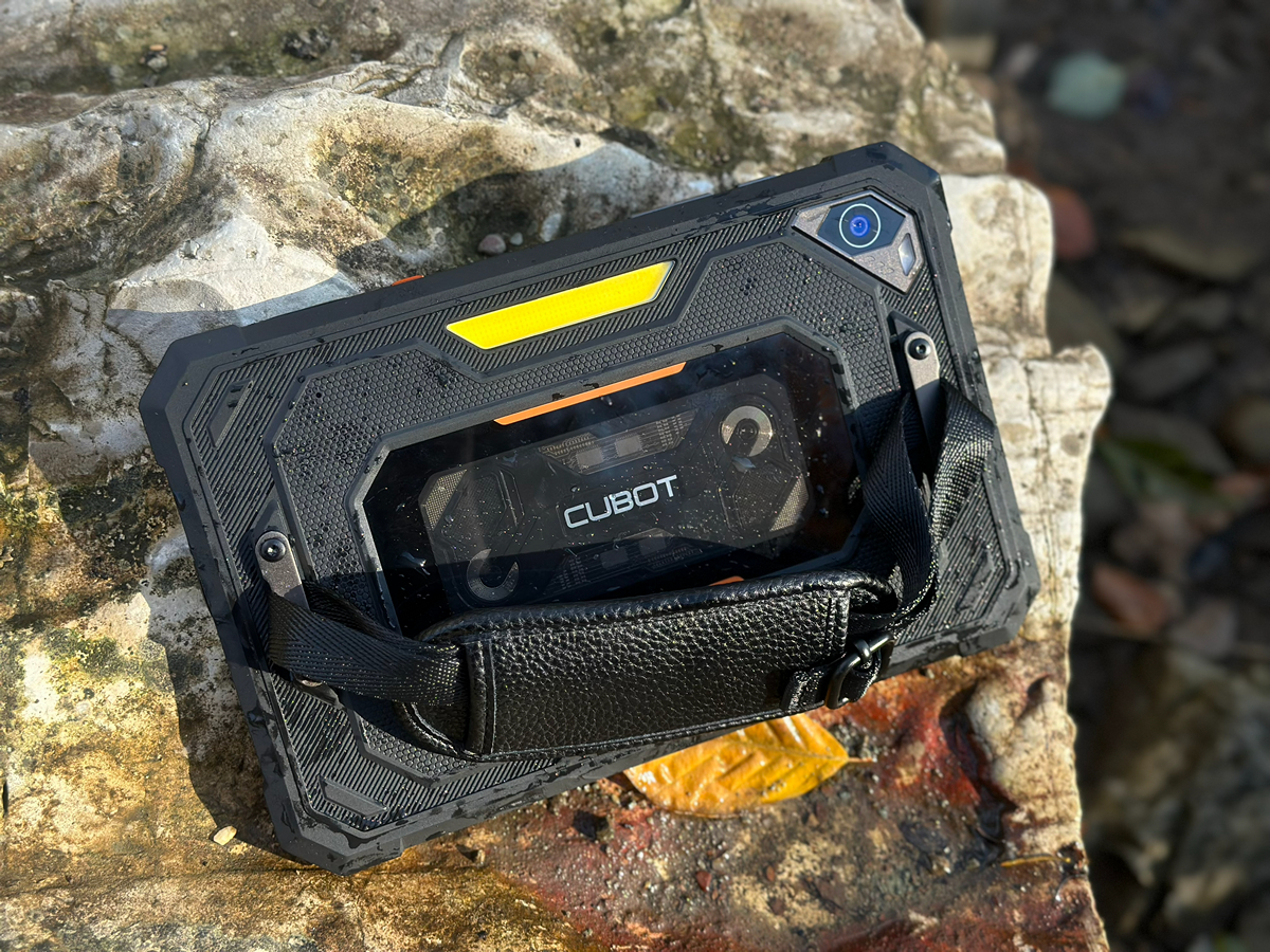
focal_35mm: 48
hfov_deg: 39.7
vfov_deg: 30.3
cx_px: 635
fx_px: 1761
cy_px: 476
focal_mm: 6.86
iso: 80
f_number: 1.78
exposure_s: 1/740
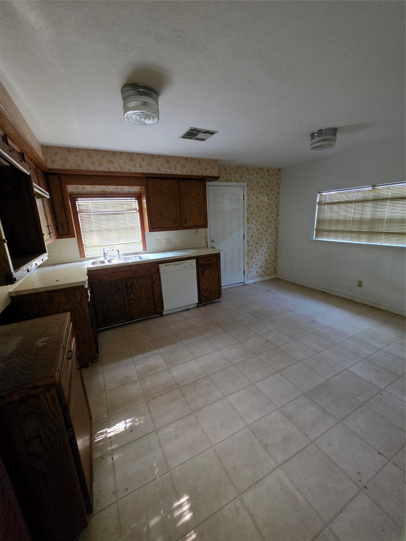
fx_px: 203
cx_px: 203
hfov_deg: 89.9
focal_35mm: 13
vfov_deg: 106.2
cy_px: 270
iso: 800
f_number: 1.9
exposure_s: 1/60
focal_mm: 2.2
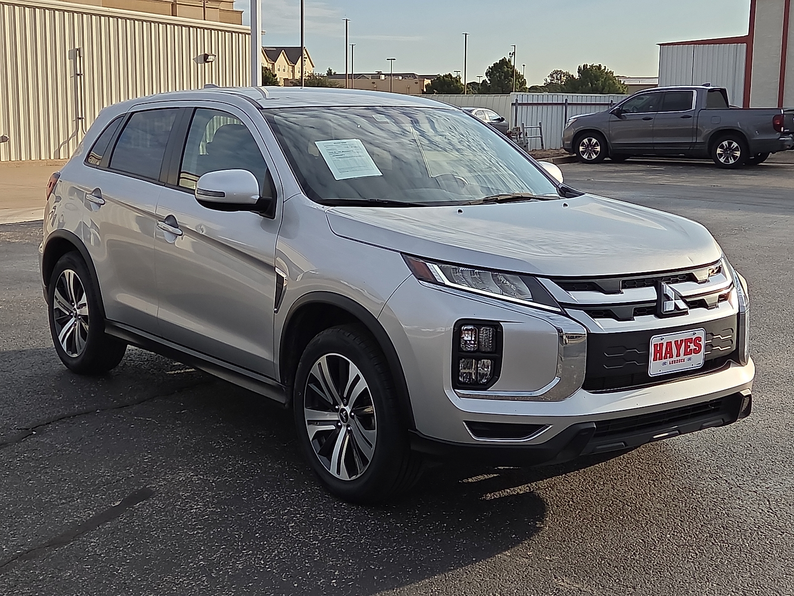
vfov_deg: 27.5
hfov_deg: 36.2
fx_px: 1216
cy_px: 298
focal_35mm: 53
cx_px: 397
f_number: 1.8
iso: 25
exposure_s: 1/1250
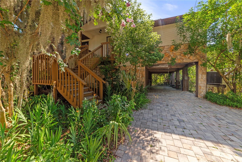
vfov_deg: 81.2
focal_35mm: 14
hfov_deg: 104.2
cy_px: 81
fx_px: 94
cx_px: 121
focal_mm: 14
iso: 160
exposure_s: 1/13
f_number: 13
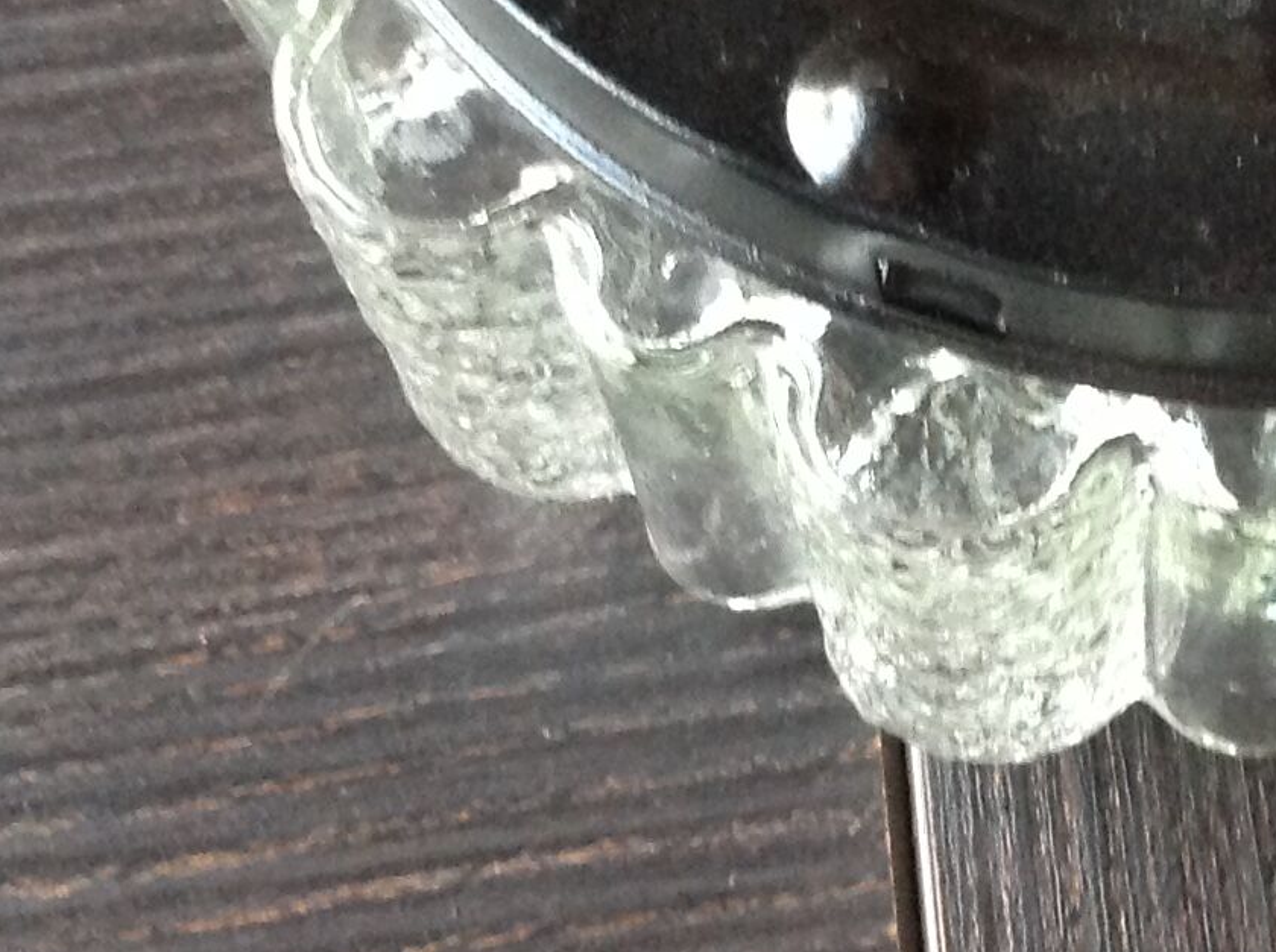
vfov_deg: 13.1
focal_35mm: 108
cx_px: 1237
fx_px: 3974
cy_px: -333
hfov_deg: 17.9
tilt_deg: -60.8
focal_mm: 4.28
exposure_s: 1/15
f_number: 2.4
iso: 320
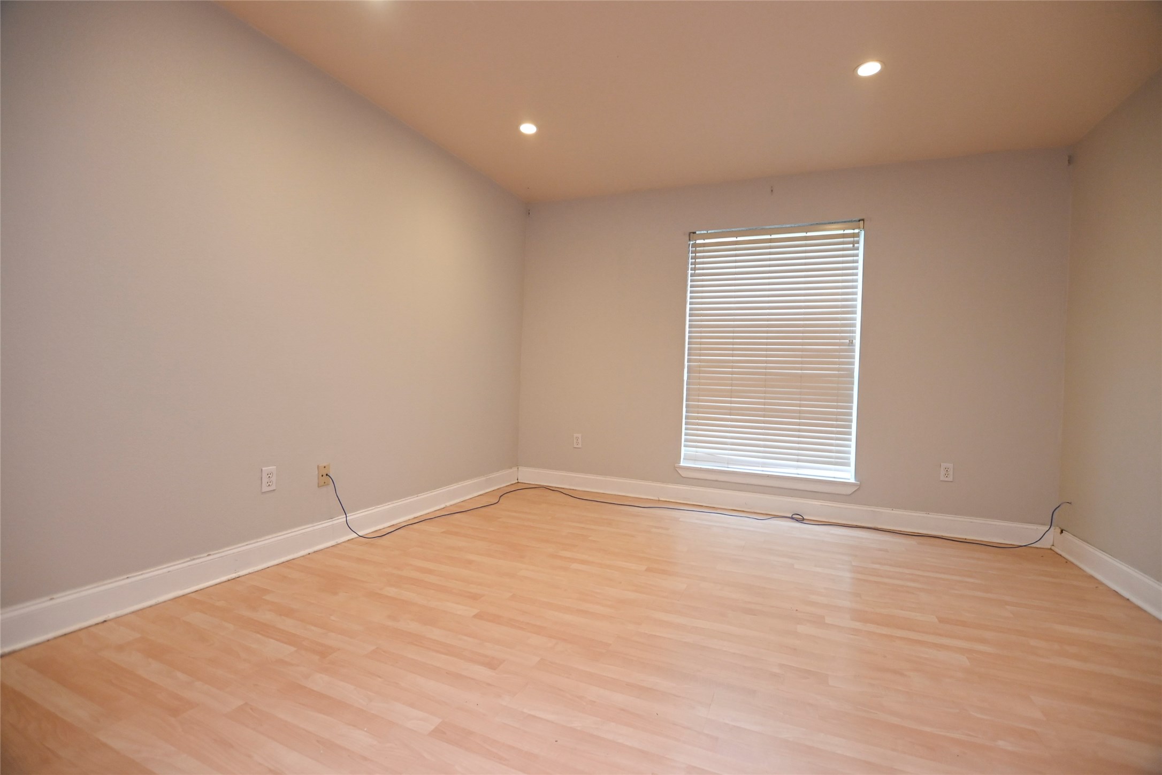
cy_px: 388
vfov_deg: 77.3
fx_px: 484
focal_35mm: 15
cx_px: 581
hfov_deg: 100.4
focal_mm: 10
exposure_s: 1/125
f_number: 3.5
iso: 800
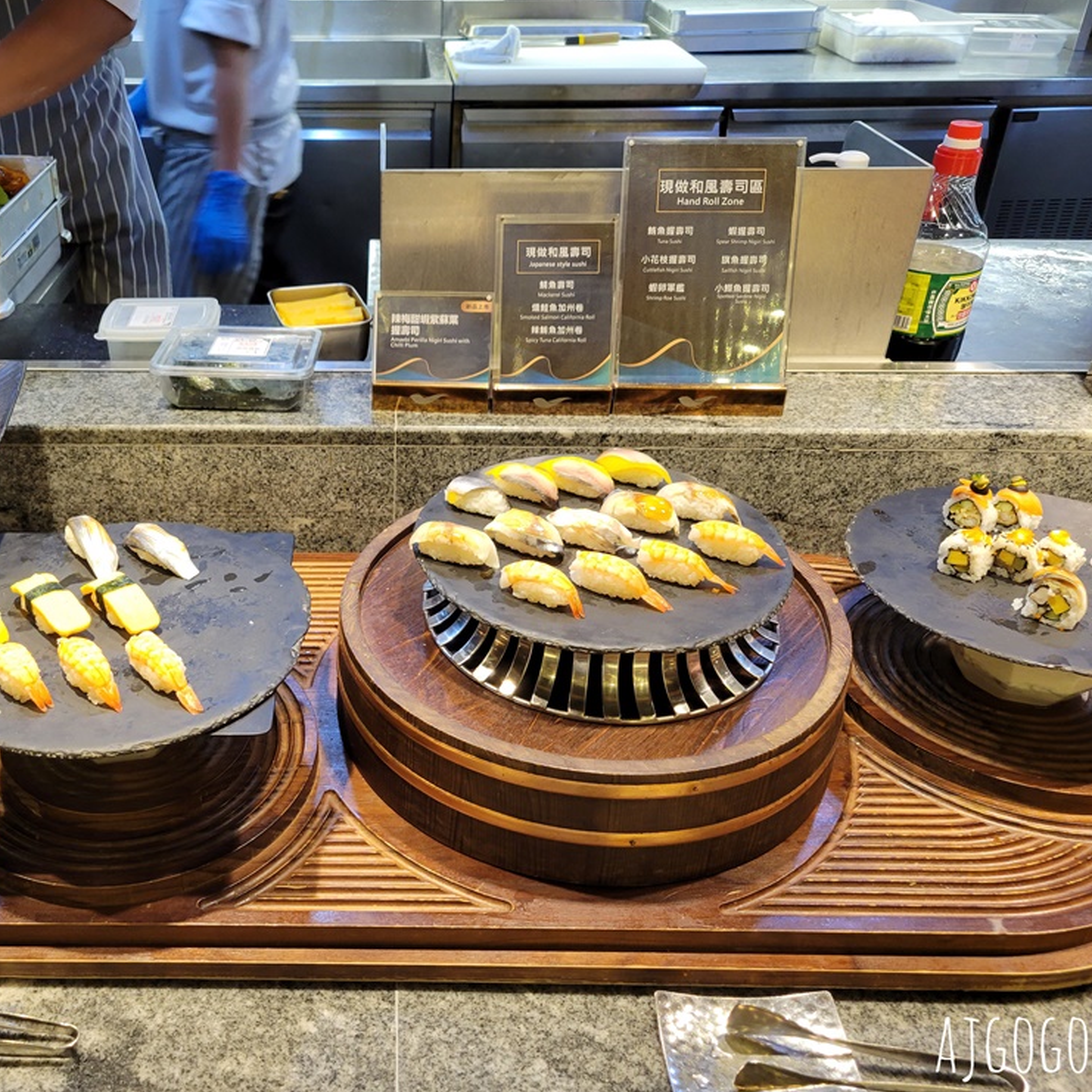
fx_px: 1106
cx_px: 367
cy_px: 544
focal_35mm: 31
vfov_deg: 52.5
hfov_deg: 51.6
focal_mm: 5.4
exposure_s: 1/60
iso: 200
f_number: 1.8
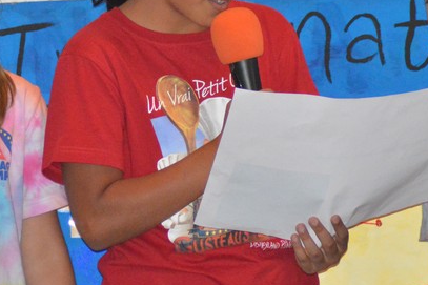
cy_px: 8
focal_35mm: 679
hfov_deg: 3.0
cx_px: 170
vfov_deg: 2.0
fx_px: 8069
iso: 3200
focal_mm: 180
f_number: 4.5
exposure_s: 1/160
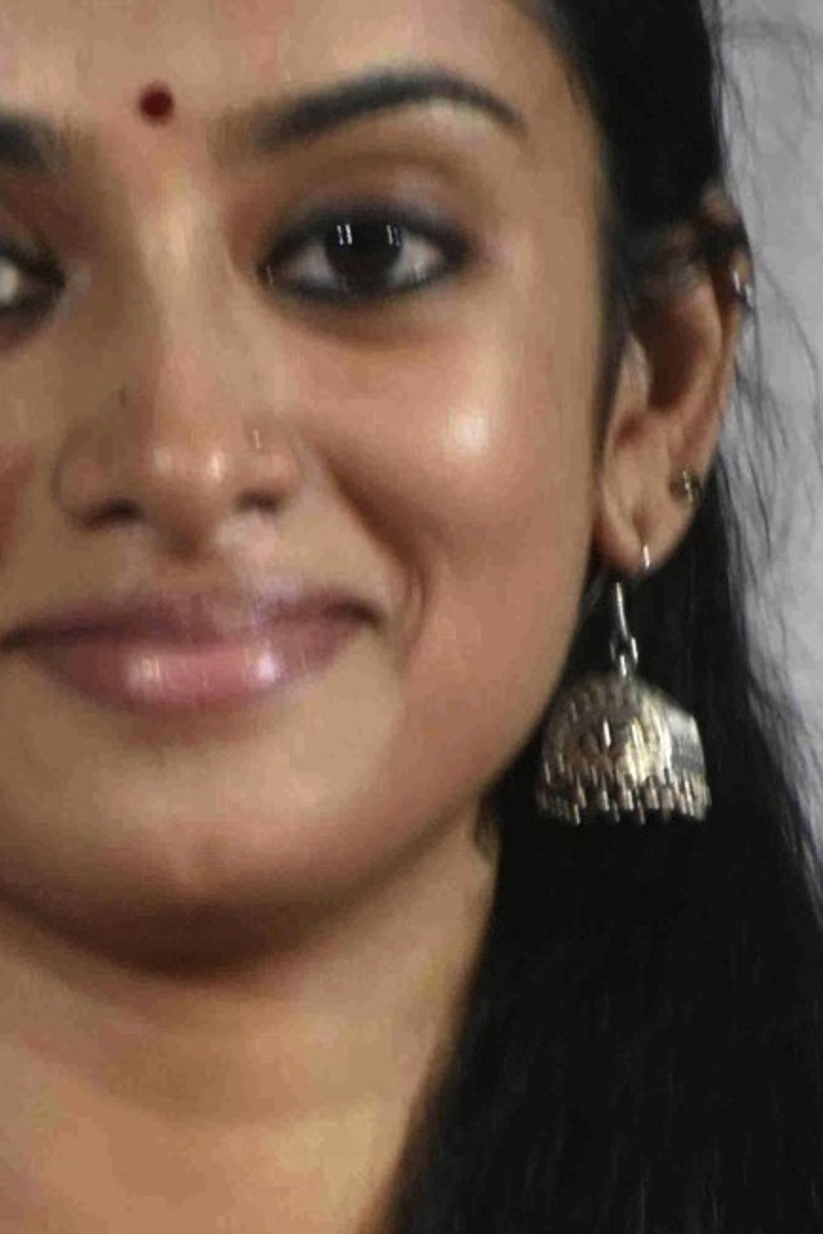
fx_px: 30741
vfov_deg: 2.3
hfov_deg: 1.5
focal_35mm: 897
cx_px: -55
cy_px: 1098
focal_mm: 200
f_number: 5.6
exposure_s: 1/100
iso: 2500
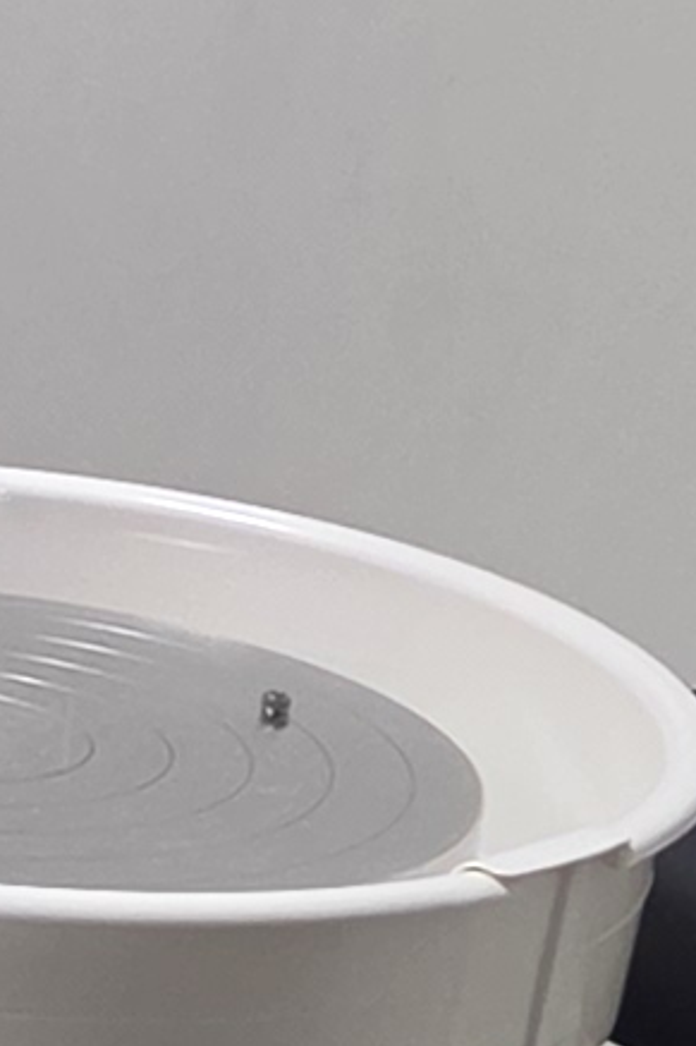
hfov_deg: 5.5
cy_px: 792
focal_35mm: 219
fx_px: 6356
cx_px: -2098
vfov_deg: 9.4
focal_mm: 5.4
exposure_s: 1/180
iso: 200
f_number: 1.8
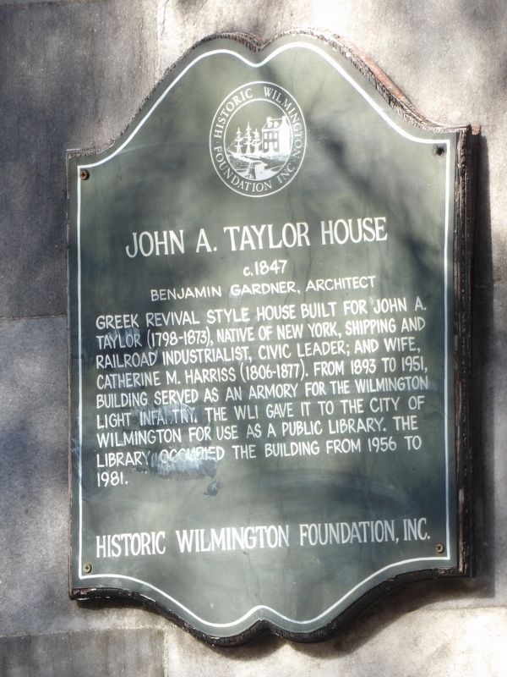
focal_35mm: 1053
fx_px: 20564
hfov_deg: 1.4
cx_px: 254
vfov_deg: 1.9
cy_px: 338
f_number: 5.7
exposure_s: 1/125
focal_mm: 188.8
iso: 192
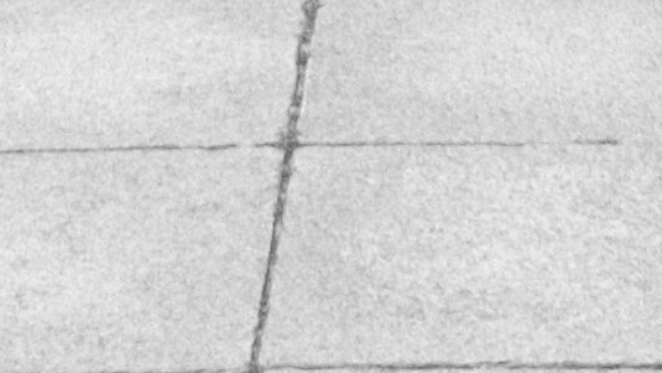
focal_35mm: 274
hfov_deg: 7.8
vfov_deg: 3.7
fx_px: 4810
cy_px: -1905
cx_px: 623
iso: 3200
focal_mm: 23
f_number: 7.1
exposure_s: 1/7000
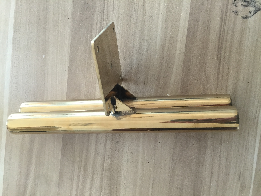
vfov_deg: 48.2
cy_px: 98
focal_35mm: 29
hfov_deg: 61.7
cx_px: 130
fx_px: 219
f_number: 2.2
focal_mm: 4.15
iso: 64
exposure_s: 1/33
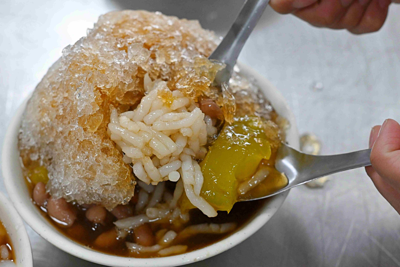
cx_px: 200
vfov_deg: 18.2
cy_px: 134
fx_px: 833
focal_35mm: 75
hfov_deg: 27.0
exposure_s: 1/200
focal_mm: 50
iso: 2200
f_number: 4
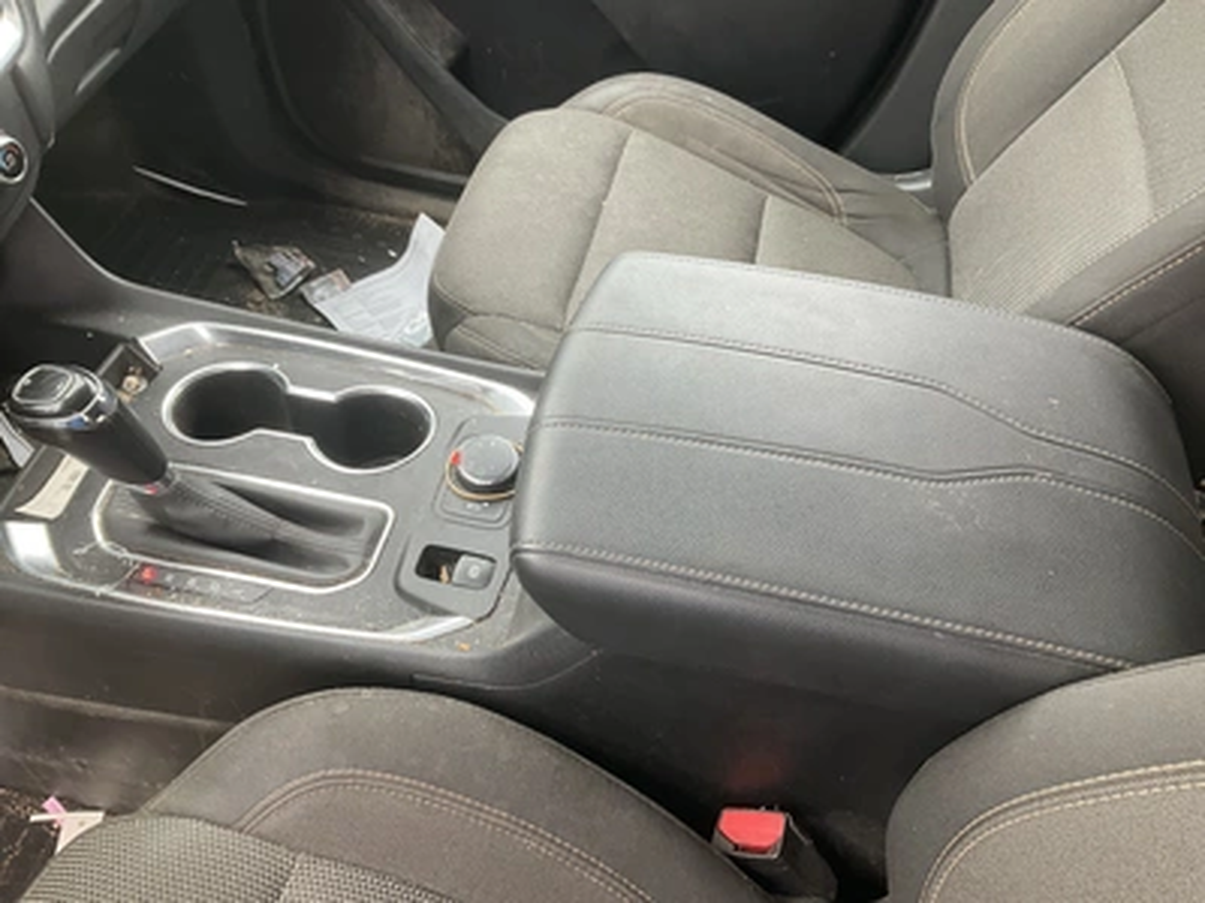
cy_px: 452
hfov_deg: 61.7
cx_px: 602
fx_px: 1010
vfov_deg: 48.2
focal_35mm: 29
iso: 64
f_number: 1.8
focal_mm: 3
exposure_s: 1/122
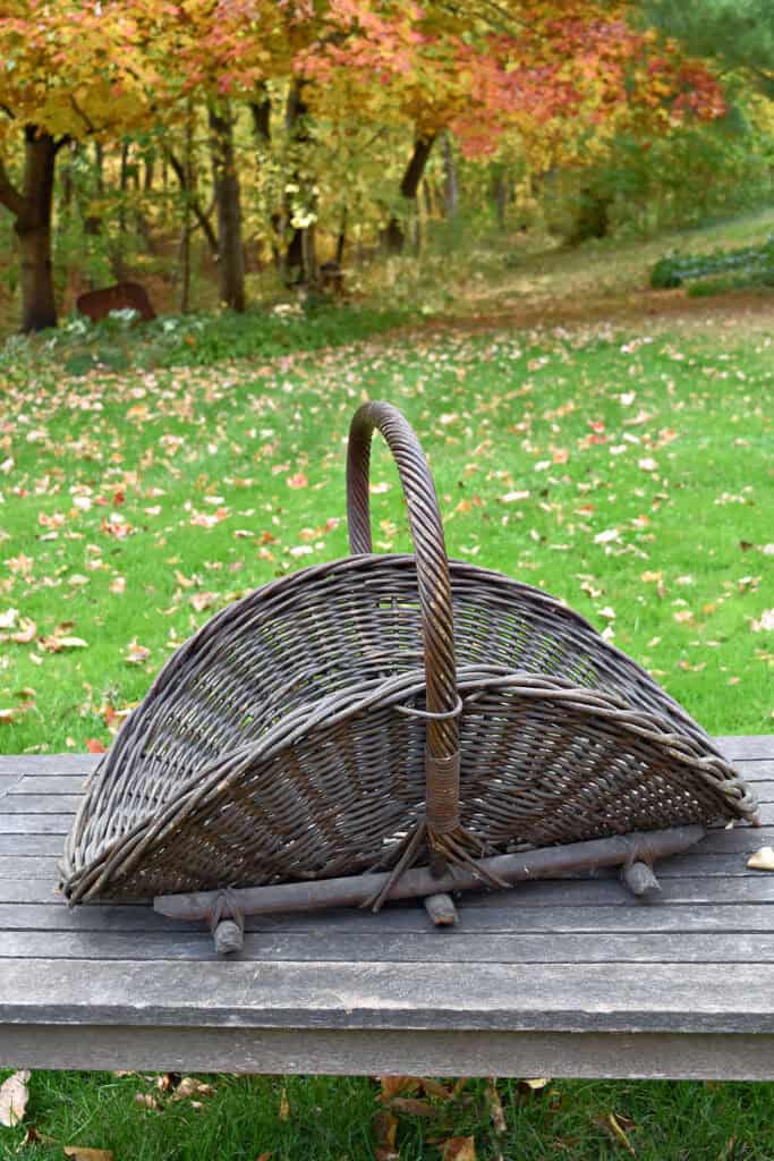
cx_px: 387
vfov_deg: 43.6
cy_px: 580
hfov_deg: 29.9
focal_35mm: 45
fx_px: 1451
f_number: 6.3
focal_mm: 30
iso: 400
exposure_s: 1/160
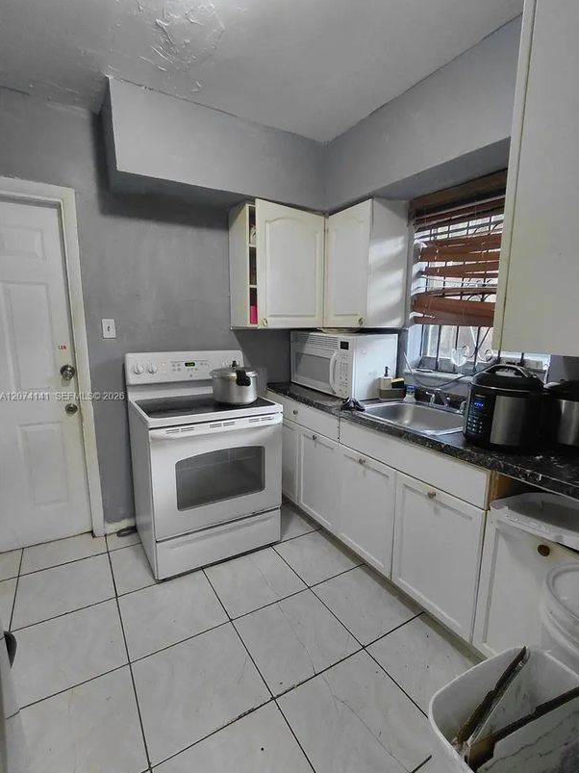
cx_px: 306
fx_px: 379
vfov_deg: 91.0
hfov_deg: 74.7
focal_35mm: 17
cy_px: 397
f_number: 2.2
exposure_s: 1/40
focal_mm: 1.64
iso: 250
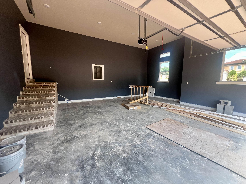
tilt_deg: -5.6
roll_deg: +0.6
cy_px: 92
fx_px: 92
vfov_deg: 89.9
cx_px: 123
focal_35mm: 13
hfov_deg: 106.2
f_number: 1.8
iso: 64
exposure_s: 1/99
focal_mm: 1.57
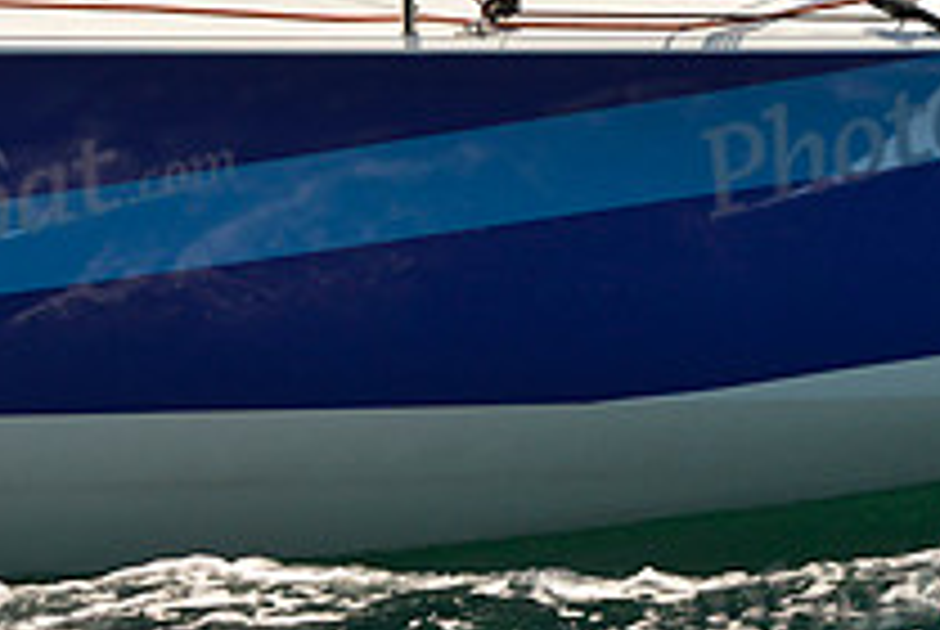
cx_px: 472
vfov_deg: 5.0
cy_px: -70
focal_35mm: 277
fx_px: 7243
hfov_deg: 7.4
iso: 400
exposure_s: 1/800
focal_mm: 100
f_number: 6.3
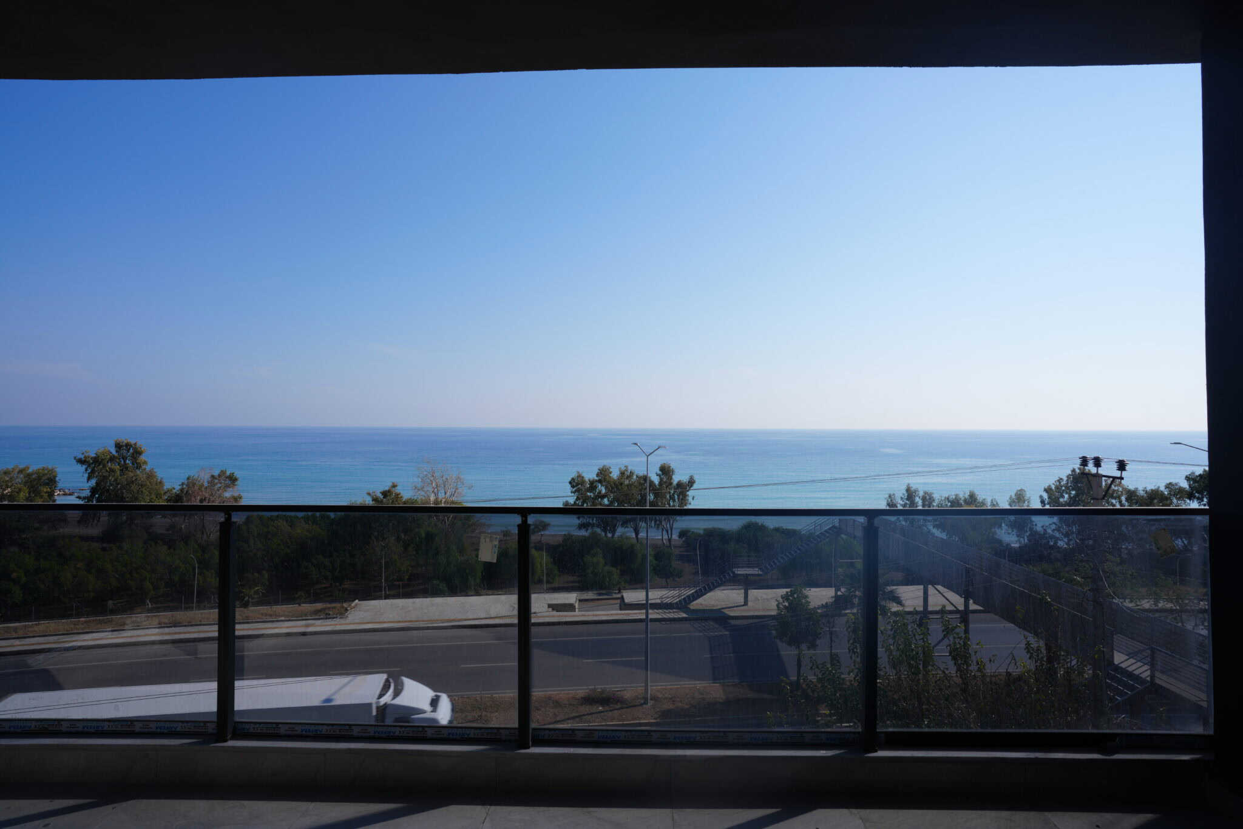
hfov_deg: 86.9
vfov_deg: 64.5
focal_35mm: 19
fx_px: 656
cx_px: 622
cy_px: 414
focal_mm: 19
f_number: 10
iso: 100
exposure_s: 1/200
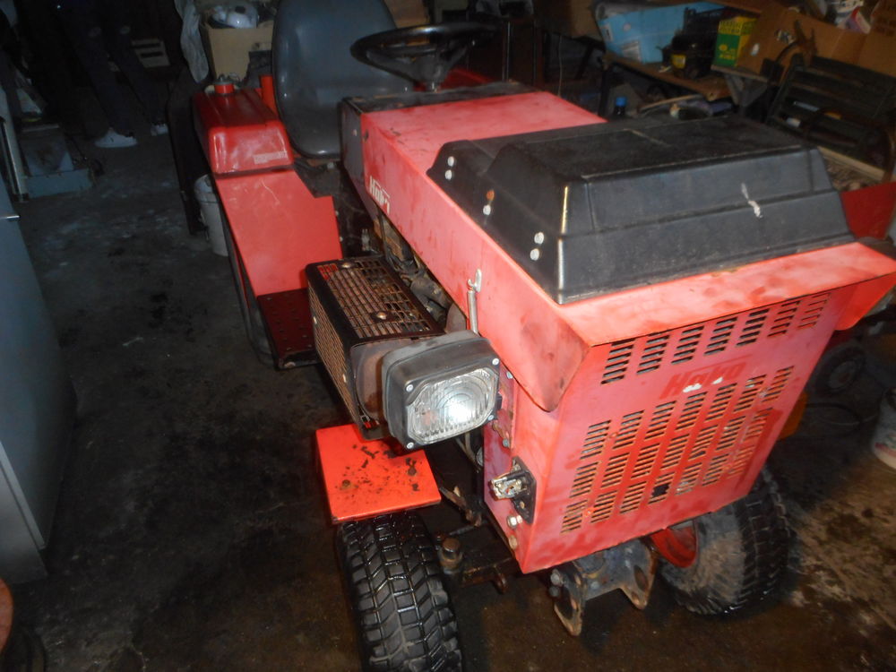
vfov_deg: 54.9
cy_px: 336
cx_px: 448
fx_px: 647
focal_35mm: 25
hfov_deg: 69.4
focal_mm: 4.5
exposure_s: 1/25
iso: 320
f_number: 3.7
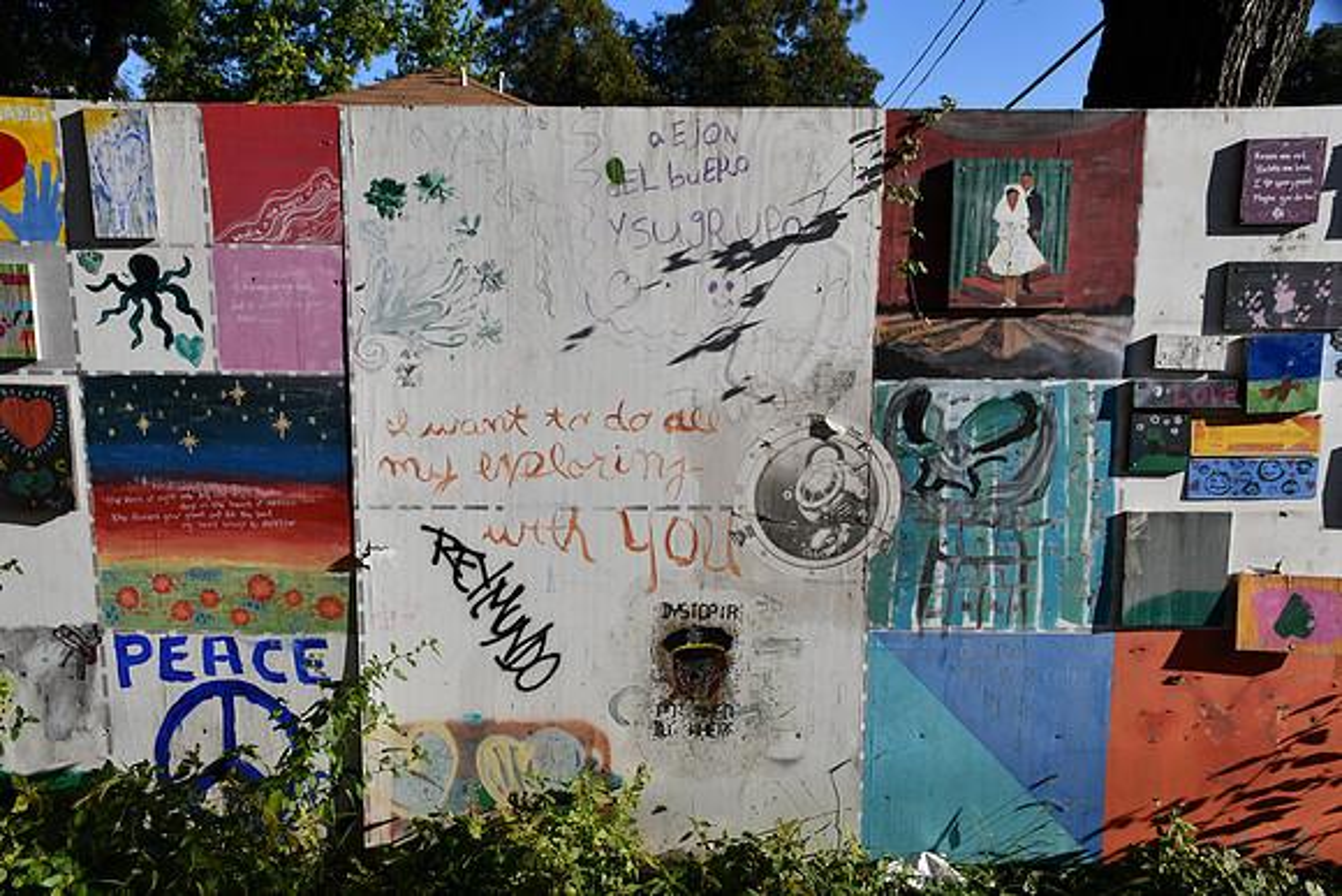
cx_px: 671
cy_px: 448
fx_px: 1454
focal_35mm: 39
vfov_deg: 34.2
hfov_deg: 49.5
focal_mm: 26
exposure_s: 1/320
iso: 100
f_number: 9
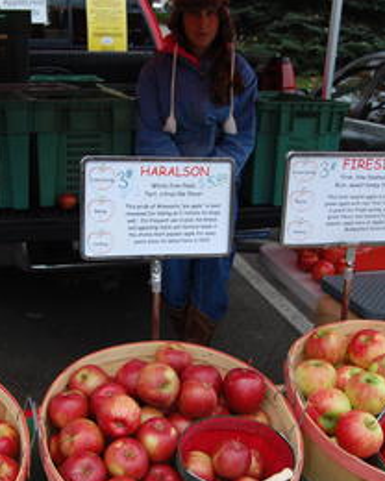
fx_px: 708
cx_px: 126
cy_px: 244
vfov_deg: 37.5
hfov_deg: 30.2
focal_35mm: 50
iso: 250
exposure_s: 1/125
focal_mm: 23
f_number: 5.6
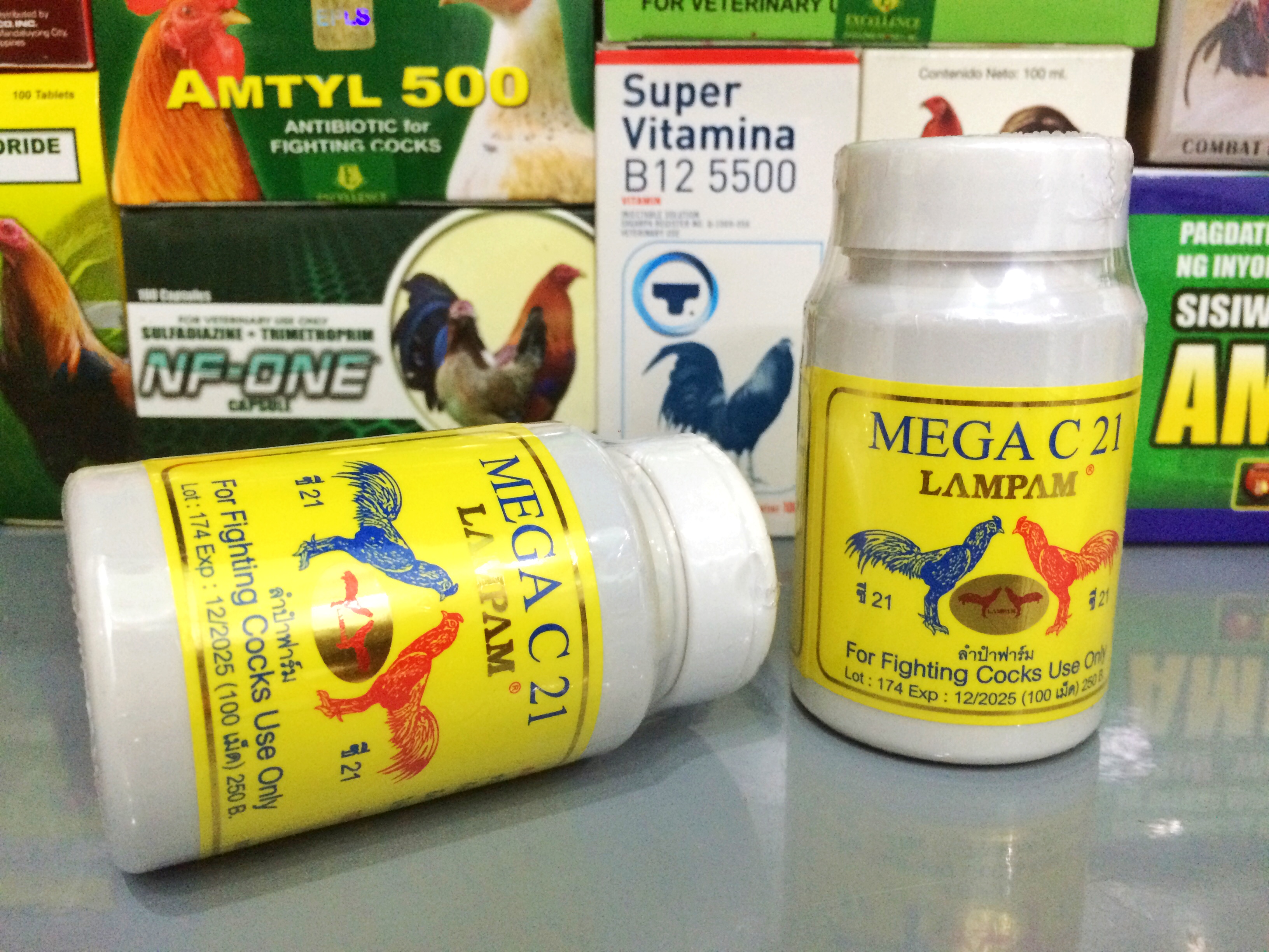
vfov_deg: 48.2
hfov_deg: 61.7
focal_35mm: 29
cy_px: 476
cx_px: 634
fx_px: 1063
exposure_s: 1/30
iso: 250
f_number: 2.2
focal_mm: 4.15
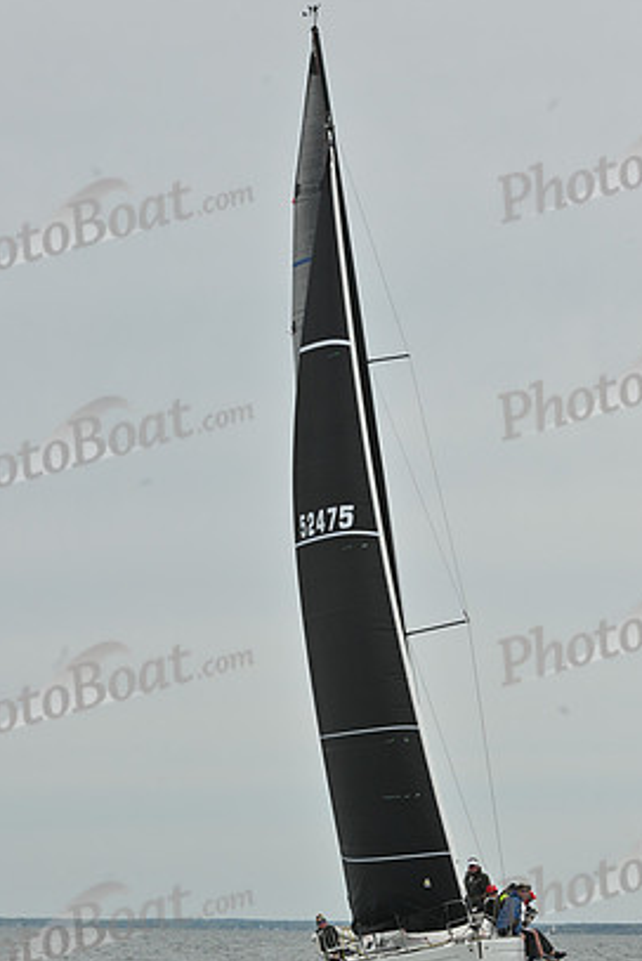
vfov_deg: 11.5
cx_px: 376
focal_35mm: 178
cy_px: 536
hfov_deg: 7.7
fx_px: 4753
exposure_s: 1/1000
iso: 320
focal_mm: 125
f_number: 13
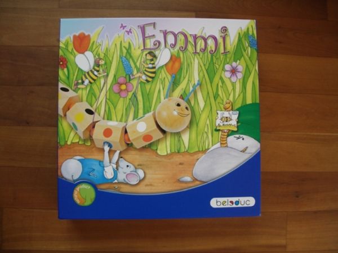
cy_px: 126
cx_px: 169
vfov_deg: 40.7
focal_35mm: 35
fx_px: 342
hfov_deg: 52.6
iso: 100
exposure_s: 1/100
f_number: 2.6
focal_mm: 5.8
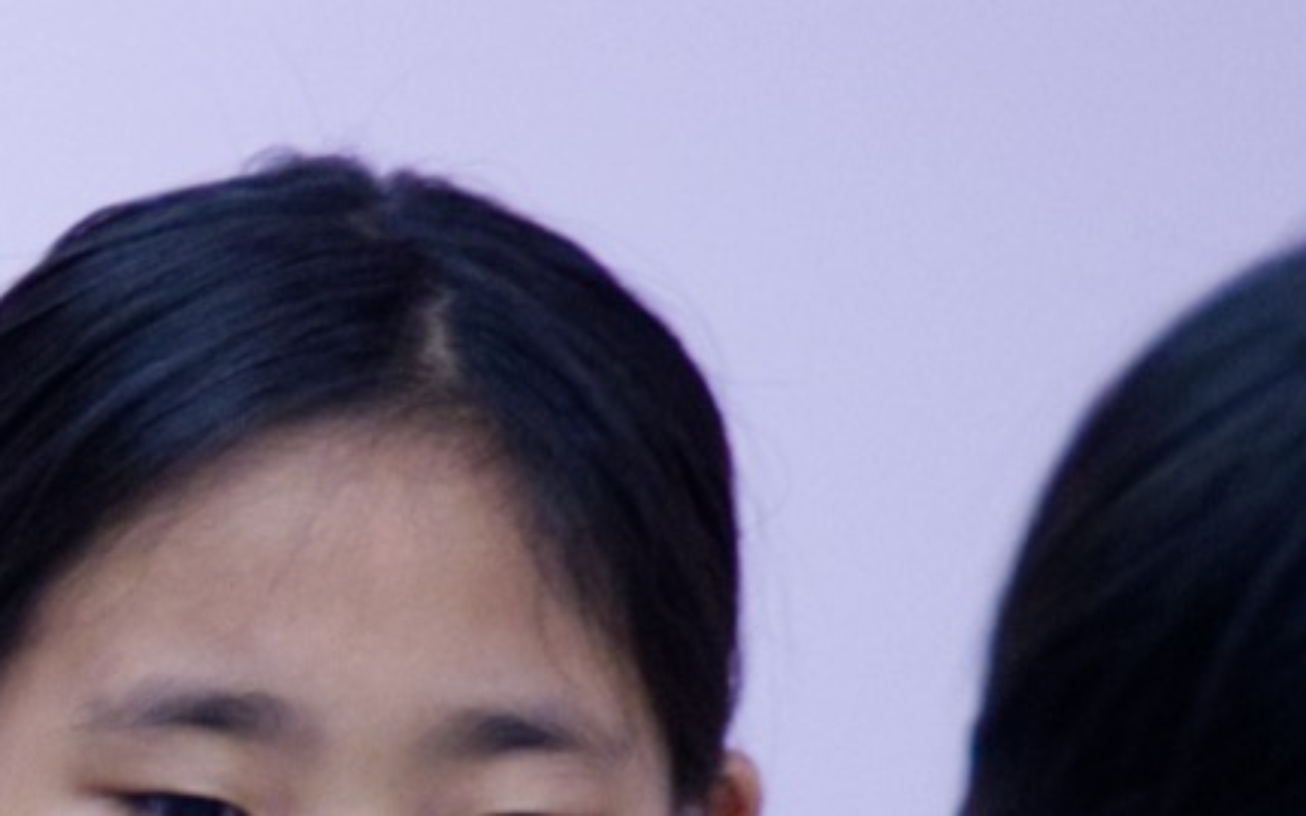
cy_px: 1402
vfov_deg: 4.0
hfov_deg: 6.3
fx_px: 11603
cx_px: -1270
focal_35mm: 326
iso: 800
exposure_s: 1/125
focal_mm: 48
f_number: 4
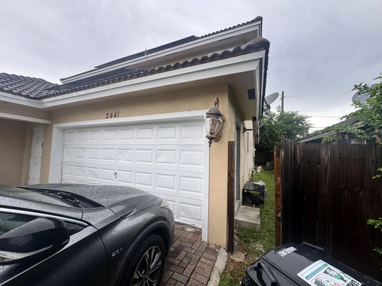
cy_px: 143
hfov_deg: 102.1
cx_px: 191
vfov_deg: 85.7
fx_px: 154
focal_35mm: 14
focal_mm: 2.22
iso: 40
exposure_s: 1/112
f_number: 2.2
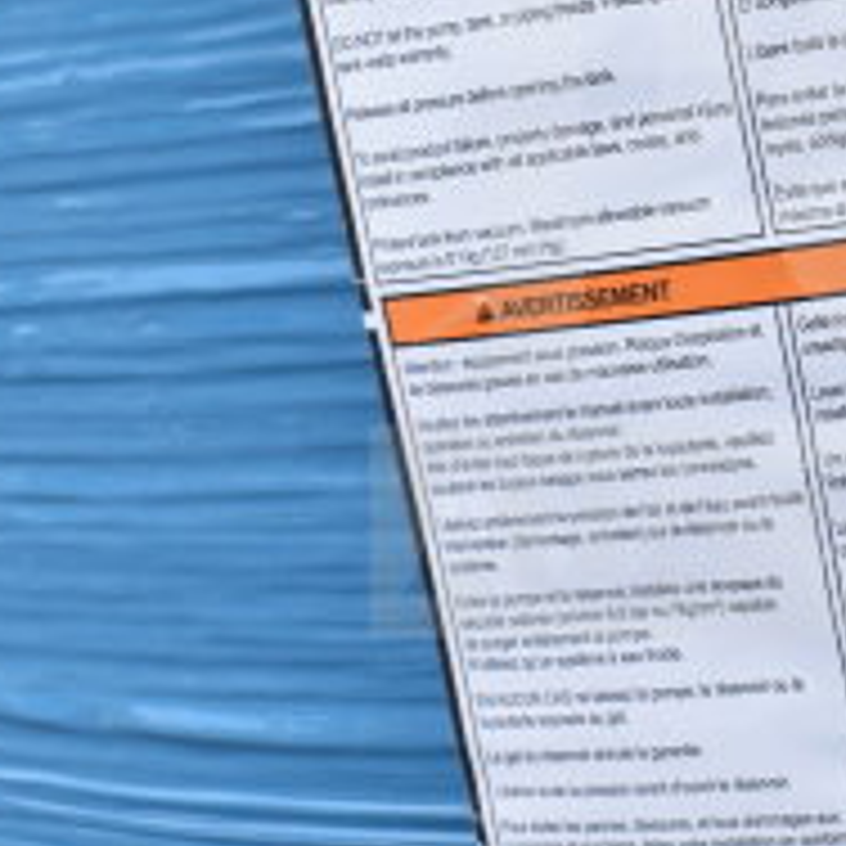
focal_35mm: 103
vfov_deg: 16.8
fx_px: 2858
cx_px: 873
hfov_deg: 16.4
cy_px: 281
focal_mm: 25
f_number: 6.3
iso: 200
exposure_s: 1/160
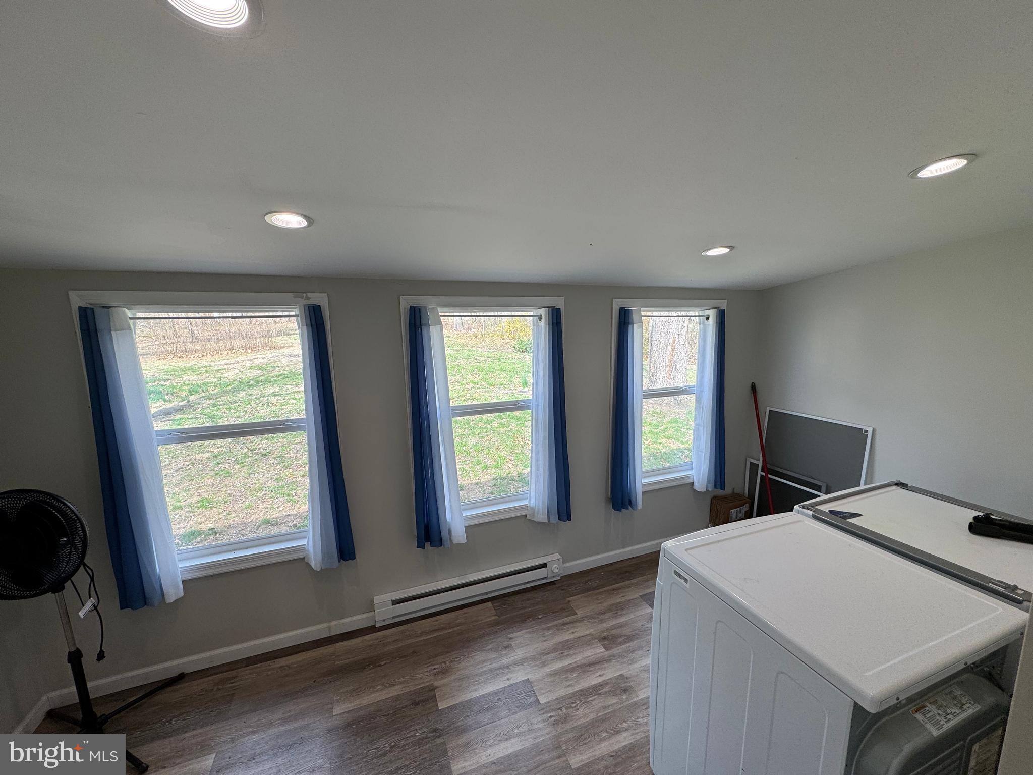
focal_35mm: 14
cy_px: 388
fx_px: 418
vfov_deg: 85.7
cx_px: 516
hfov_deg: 102.1
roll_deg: +0.5
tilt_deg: -7.3
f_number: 2.2
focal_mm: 2.22
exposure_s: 1/179
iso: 40
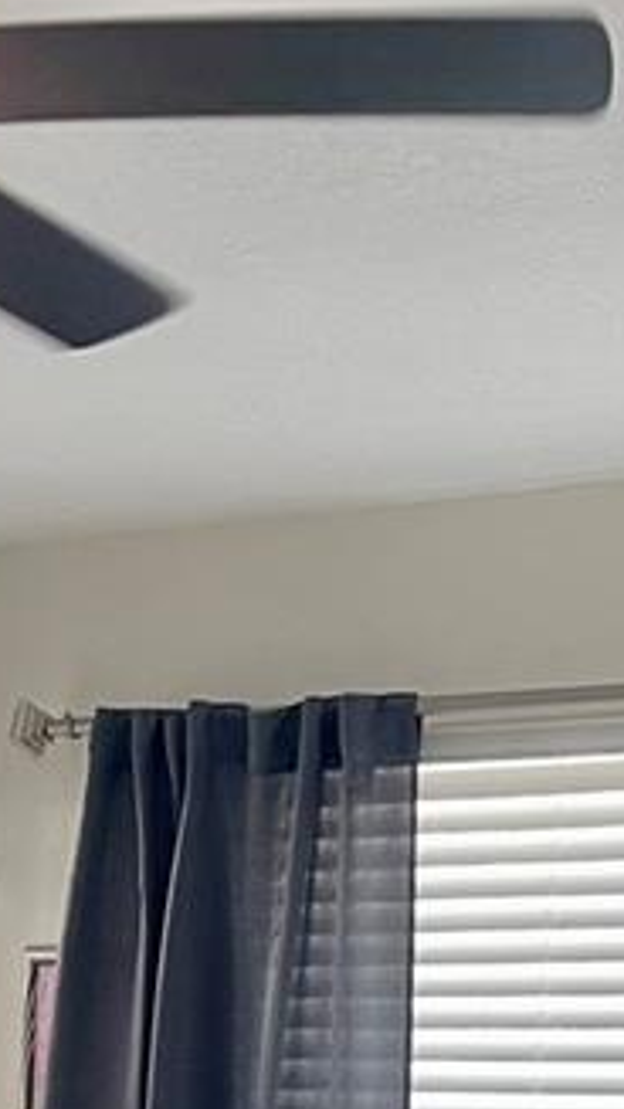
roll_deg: -2.2
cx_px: -95
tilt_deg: -15.7
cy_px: 1994
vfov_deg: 17.4
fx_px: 2941
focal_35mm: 100
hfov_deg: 11.9
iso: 100
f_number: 1.6
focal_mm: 5.1
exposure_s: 1/60
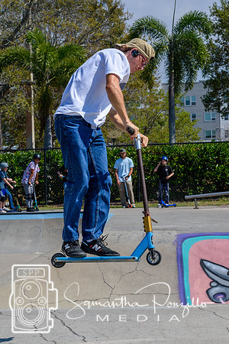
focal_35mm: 105
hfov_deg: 13.0
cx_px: 114
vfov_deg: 19.5
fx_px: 1002
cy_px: 172
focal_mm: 70
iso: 200
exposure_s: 1/1000
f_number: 8
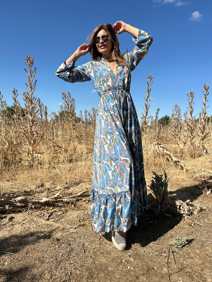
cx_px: 106
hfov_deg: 56.8
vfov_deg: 71.6
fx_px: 196
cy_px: 141
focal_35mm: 24
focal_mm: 6.86
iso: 80
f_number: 1.78
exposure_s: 1/5848
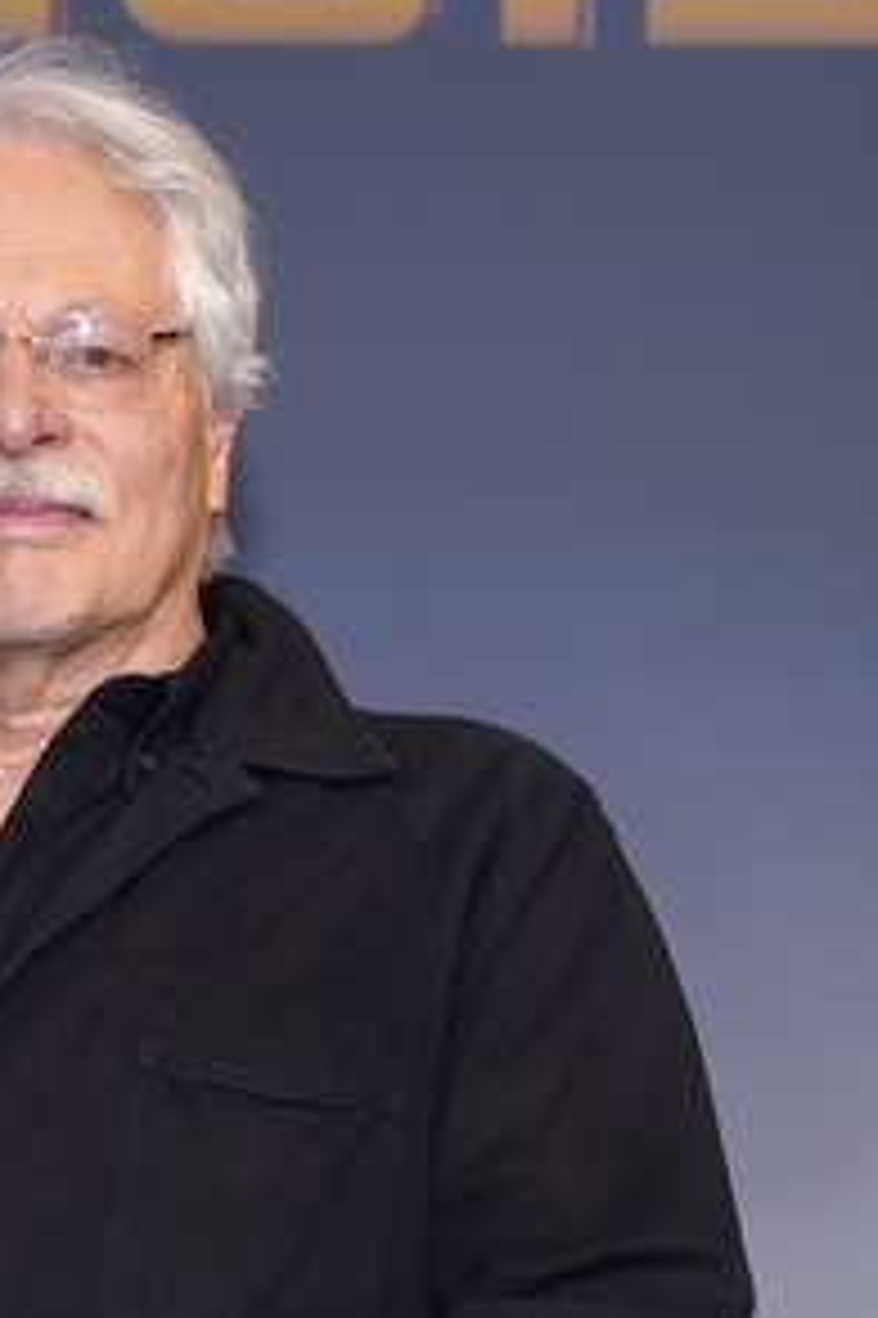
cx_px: 38
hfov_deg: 16.2
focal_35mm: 83
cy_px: 652
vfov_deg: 24.5
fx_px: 3040
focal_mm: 54
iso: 1600
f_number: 5
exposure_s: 1/160
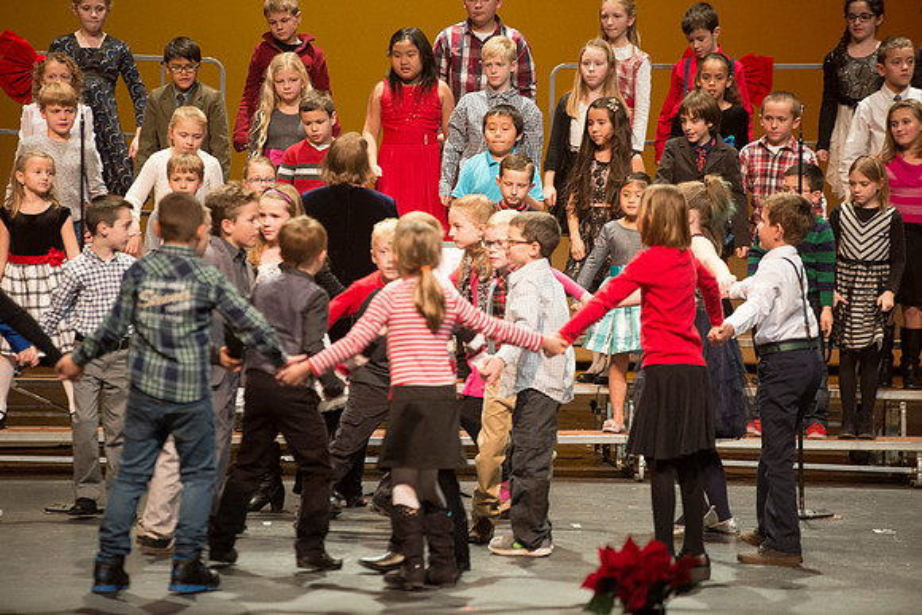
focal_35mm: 200
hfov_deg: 10.3
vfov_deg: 6.9
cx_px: 461
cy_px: 308
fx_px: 5123
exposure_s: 1/160
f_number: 2.8
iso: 2500
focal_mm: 200
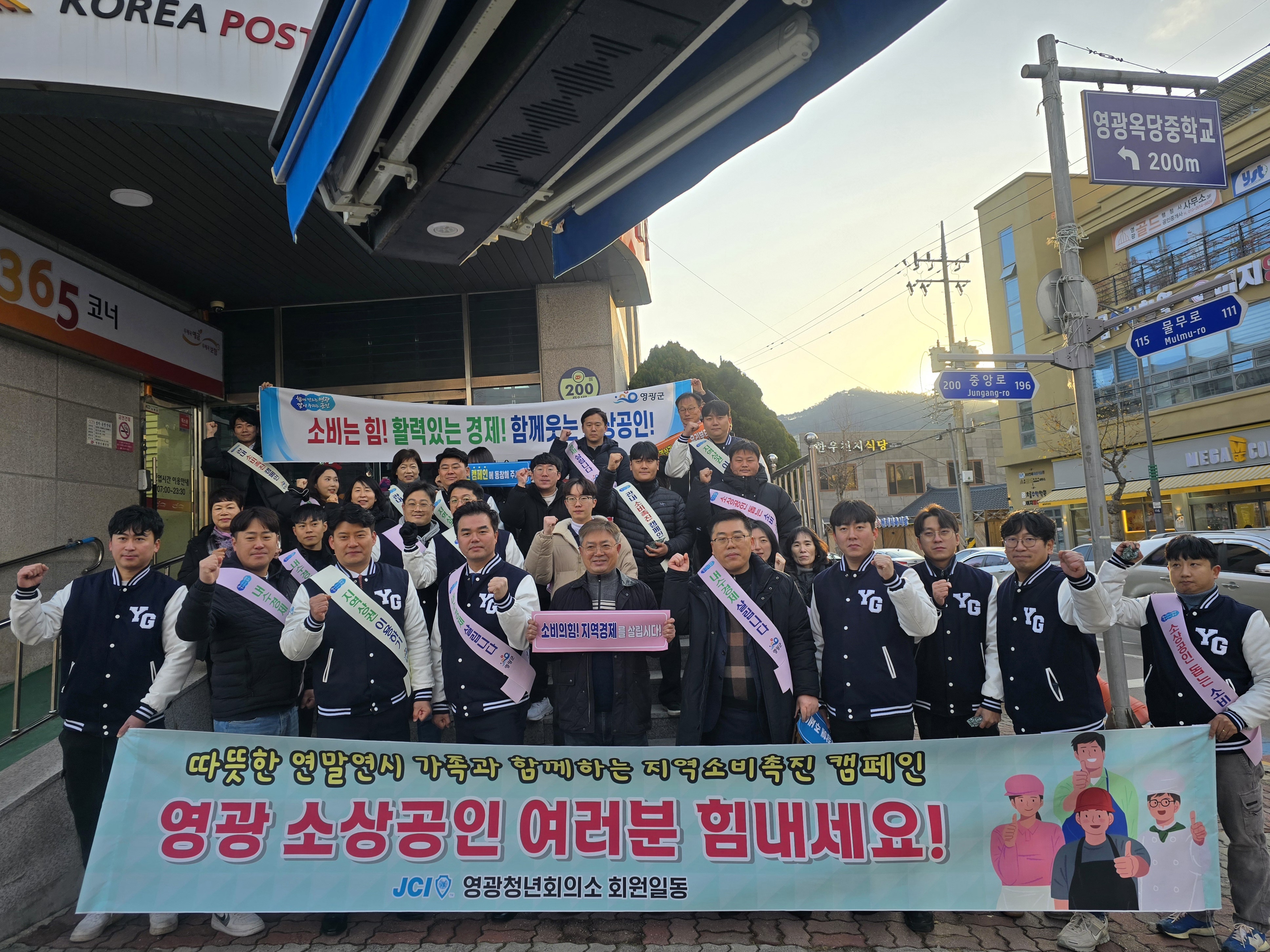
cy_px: 476
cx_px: 635
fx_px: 844
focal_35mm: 23
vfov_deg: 58.9
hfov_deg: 73.9
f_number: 1.7
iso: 12
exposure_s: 1/278
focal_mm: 6.3
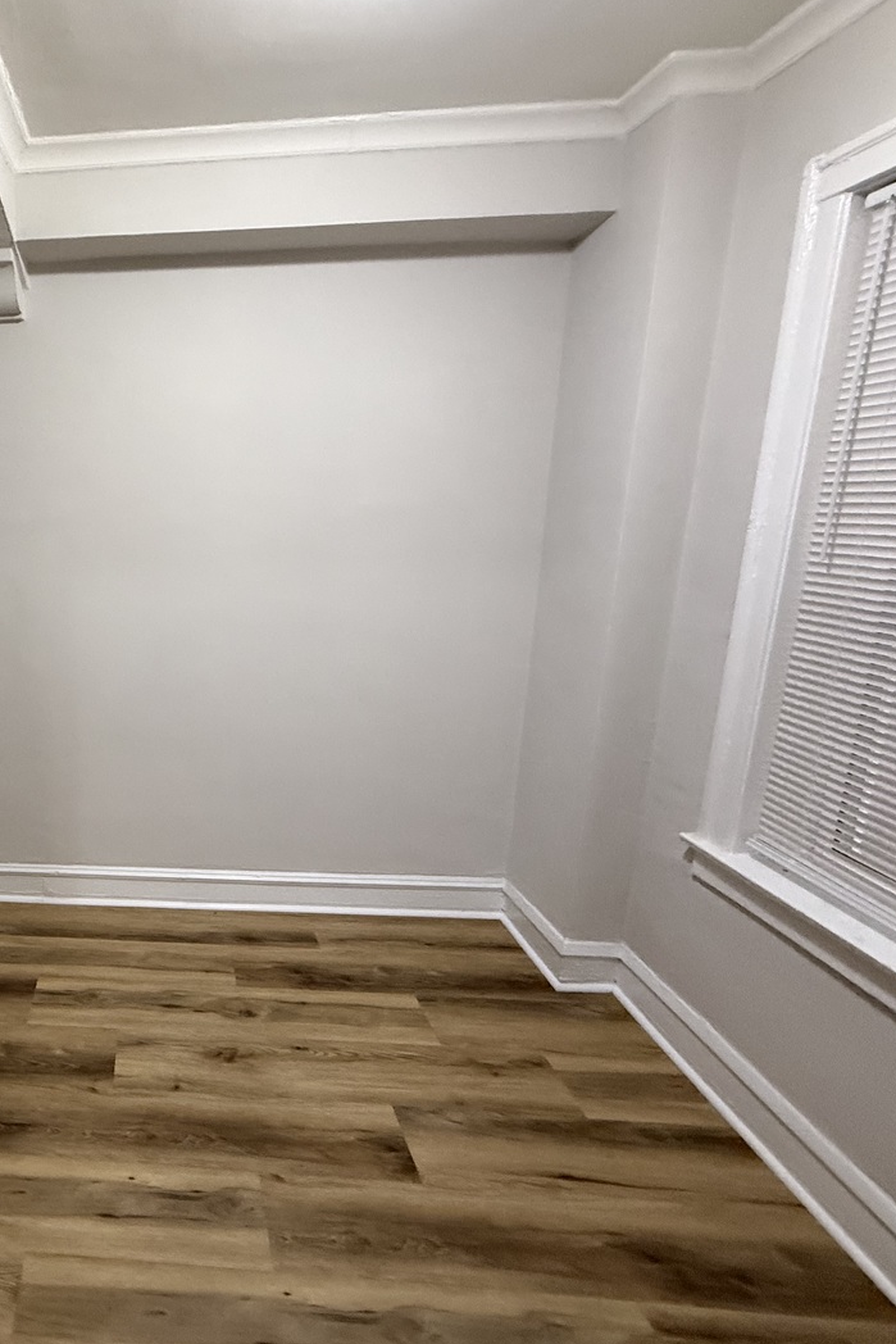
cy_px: 658
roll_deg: +0.4
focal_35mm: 20
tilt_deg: -10.5
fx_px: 746
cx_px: 92
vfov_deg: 84.0
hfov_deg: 54.2
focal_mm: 2.22
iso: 500
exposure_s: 1/60
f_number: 2.2
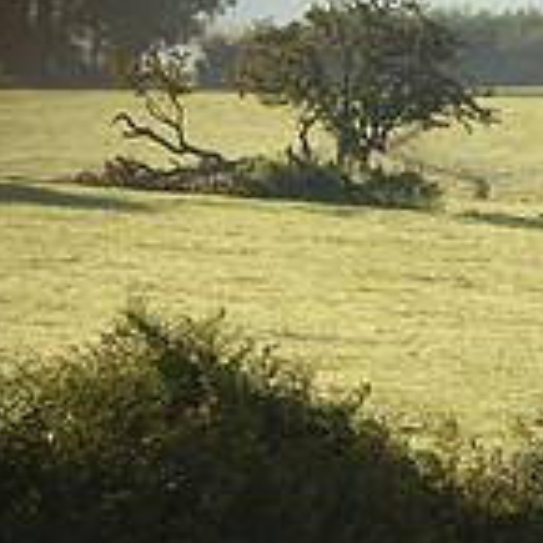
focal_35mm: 678
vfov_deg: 2.6
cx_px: 1007
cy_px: 408
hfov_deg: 2.6
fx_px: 12033
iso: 1600
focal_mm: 200
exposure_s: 1/1000
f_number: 11
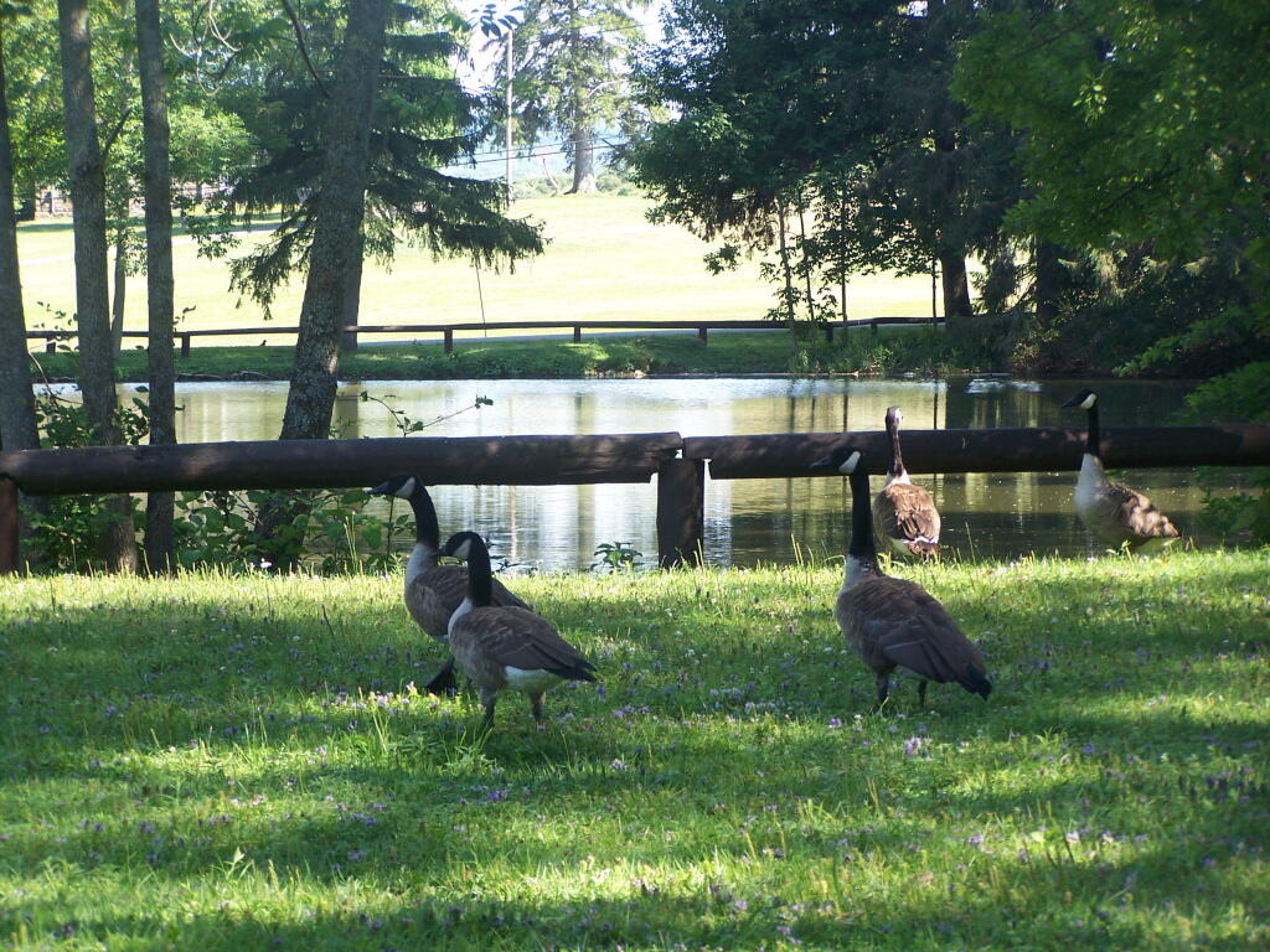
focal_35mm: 139
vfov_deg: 10.7
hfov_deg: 14.2
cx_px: 635
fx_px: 5100
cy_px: 476
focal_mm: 23.1
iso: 80
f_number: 3.2
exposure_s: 1/160
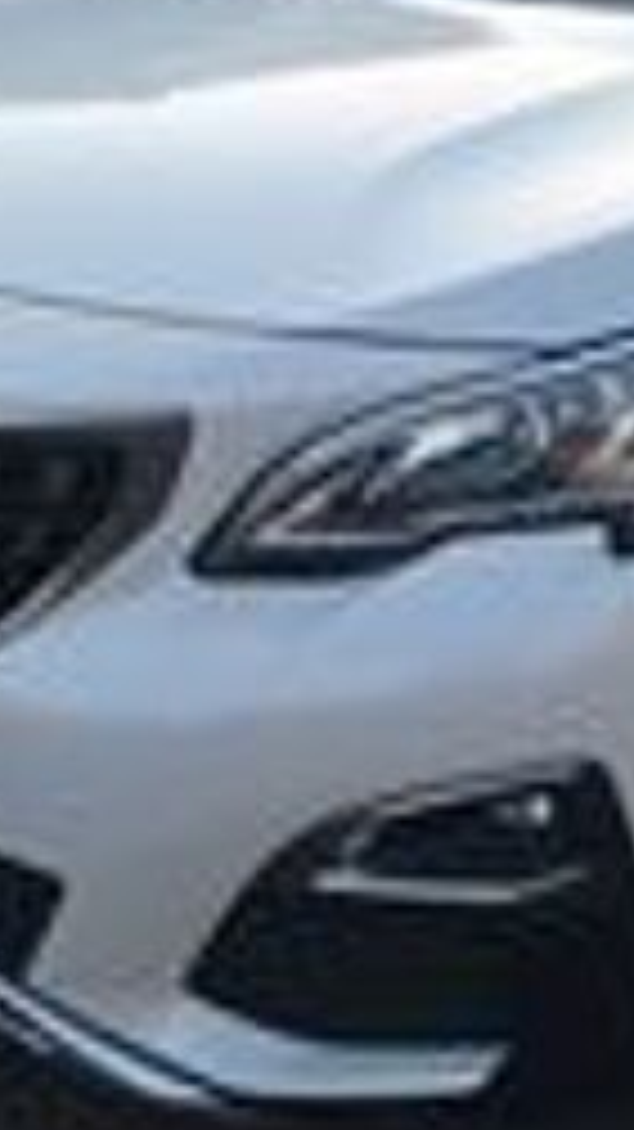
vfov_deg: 42.4
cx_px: 472
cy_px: 383
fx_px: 1436
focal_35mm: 48
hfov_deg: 24.6
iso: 40
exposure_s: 1/1096
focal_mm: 5.54
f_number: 1.8
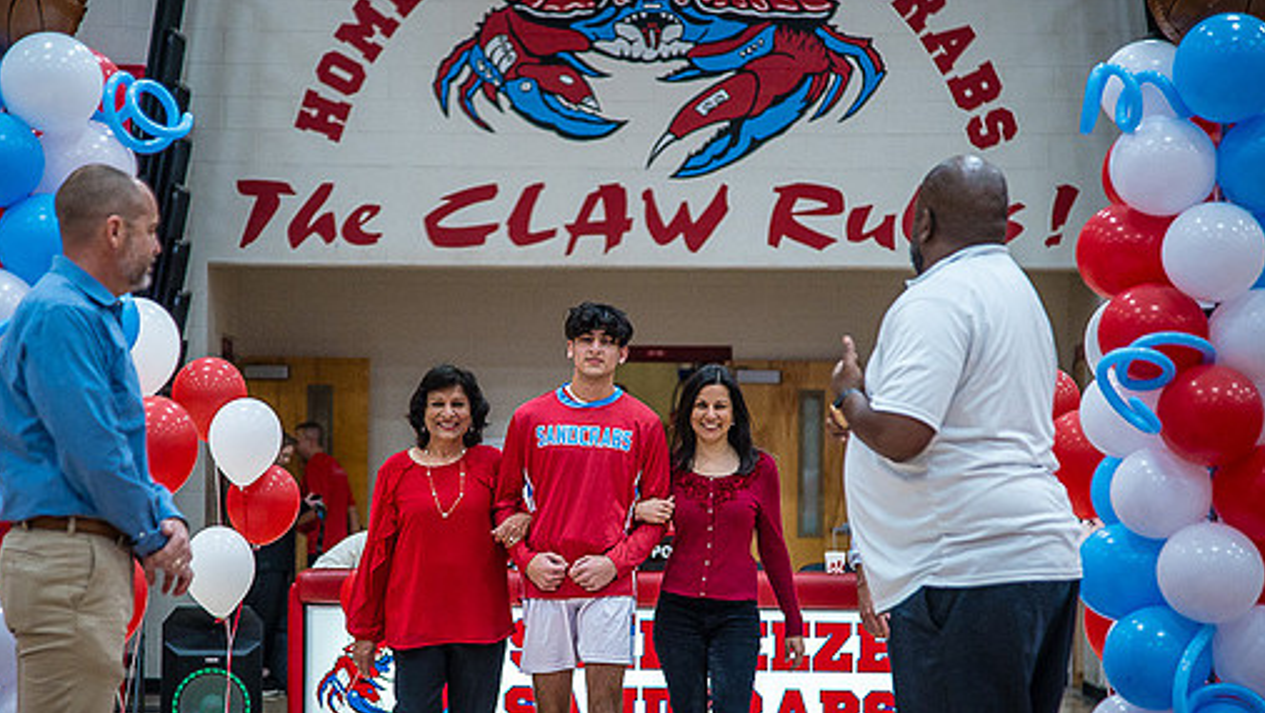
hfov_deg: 17.0
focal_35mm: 126
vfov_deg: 9.6
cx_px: 572
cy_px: 435
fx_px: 4228
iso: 2000
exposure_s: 1/320
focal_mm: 105
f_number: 4
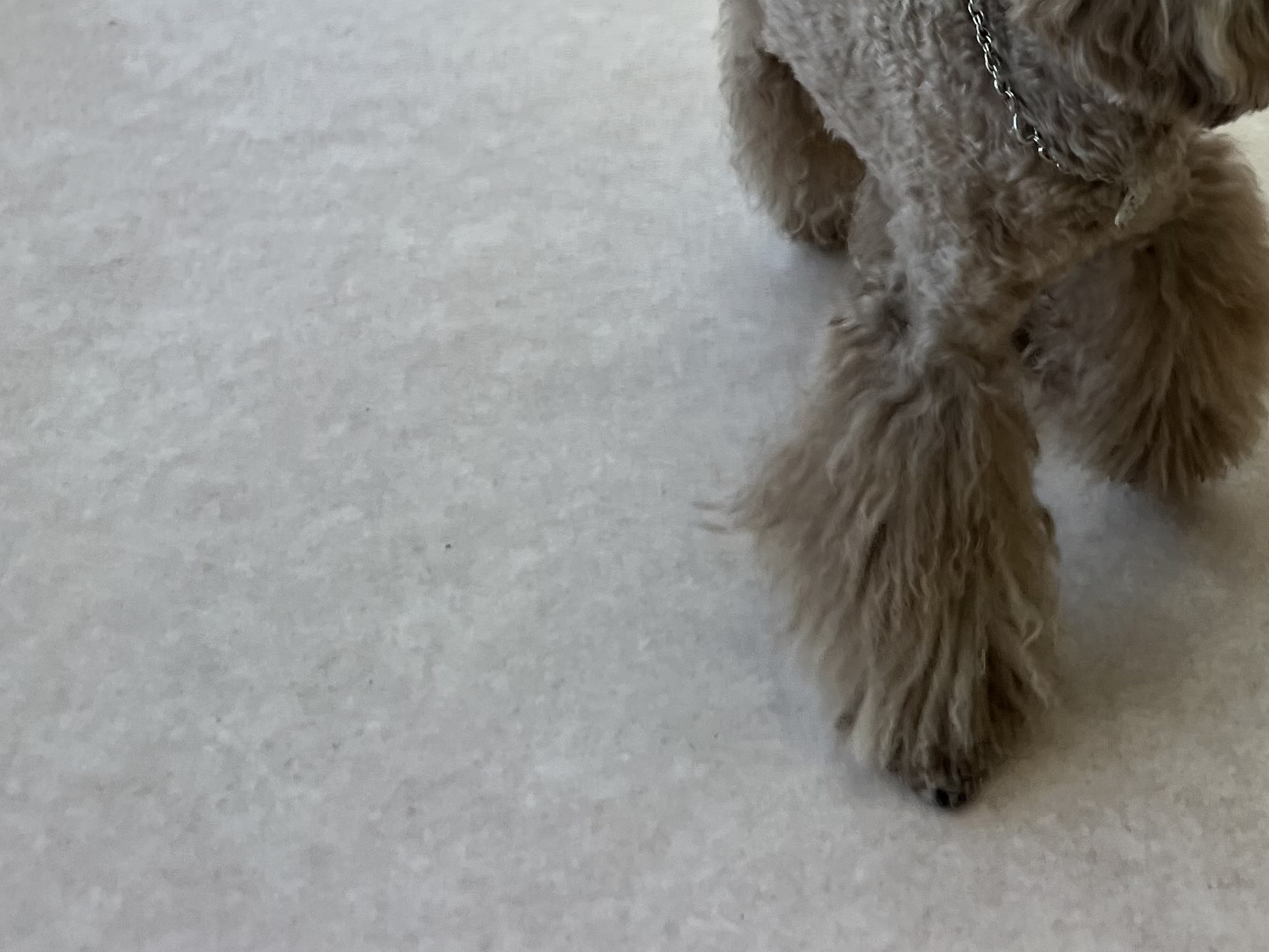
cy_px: -93
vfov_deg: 23.7
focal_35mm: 58
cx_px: 1395
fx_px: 2127
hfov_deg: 29.9
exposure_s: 1/100
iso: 40
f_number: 1.6
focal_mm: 5.1
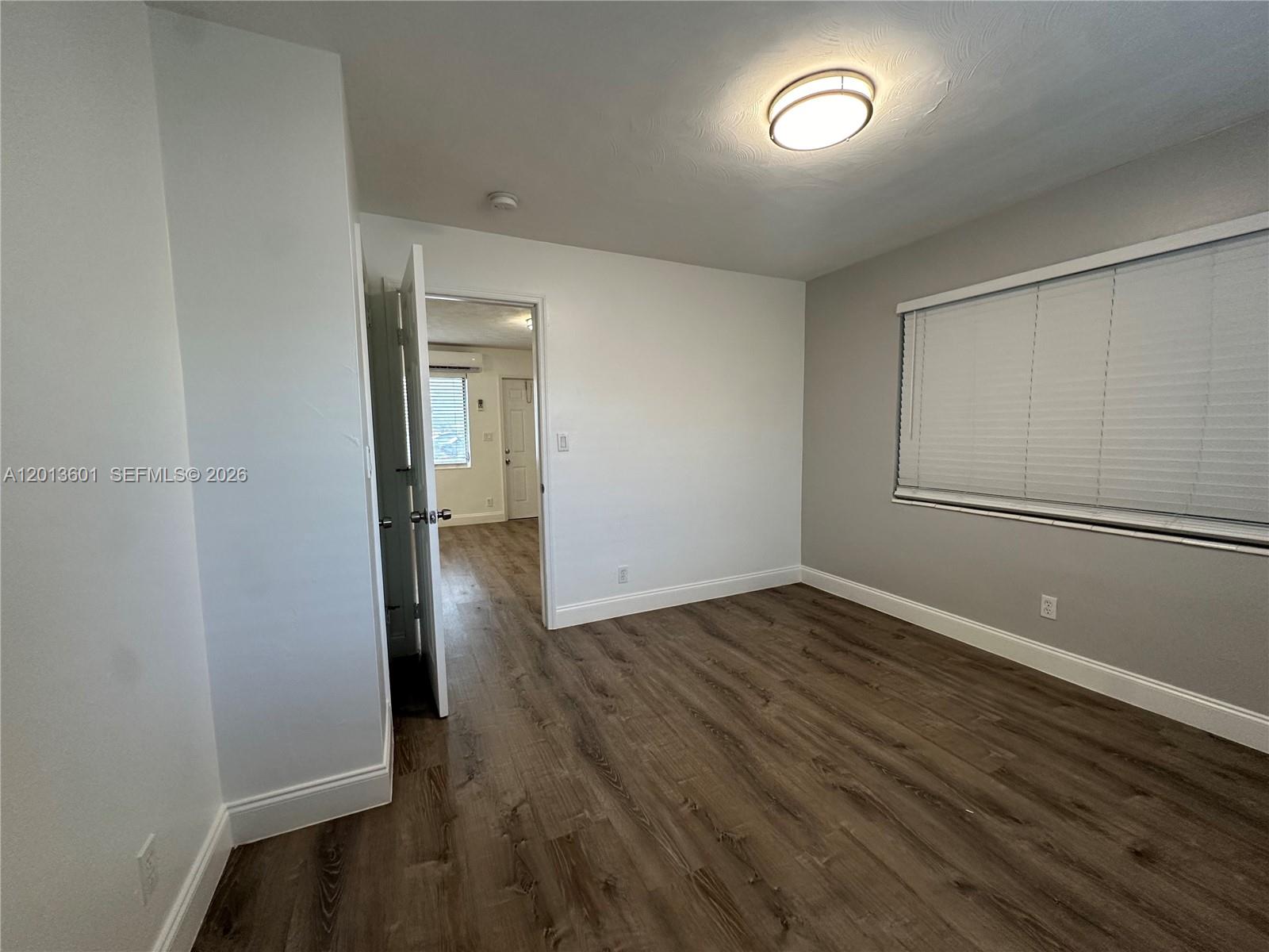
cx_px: 634
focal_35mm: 14
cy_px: 476
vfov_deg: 85.7
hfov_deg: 102.1
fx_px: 513
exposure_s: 1/120
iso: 250
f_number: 2.2
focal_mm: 2.22
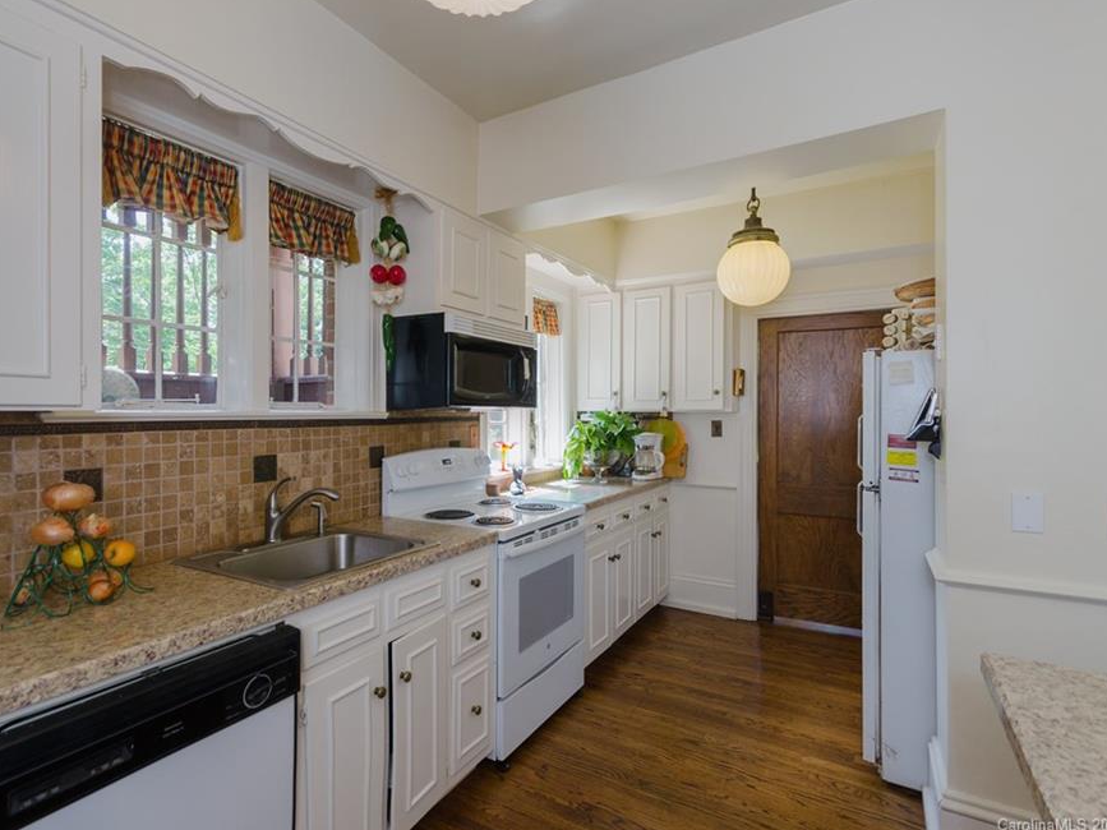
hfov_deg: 90.5
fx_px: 544
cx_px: 481
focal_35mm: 17
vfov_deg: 74.7
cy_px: 404
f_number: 7.1
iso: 250
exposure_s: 1/50
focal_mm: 10
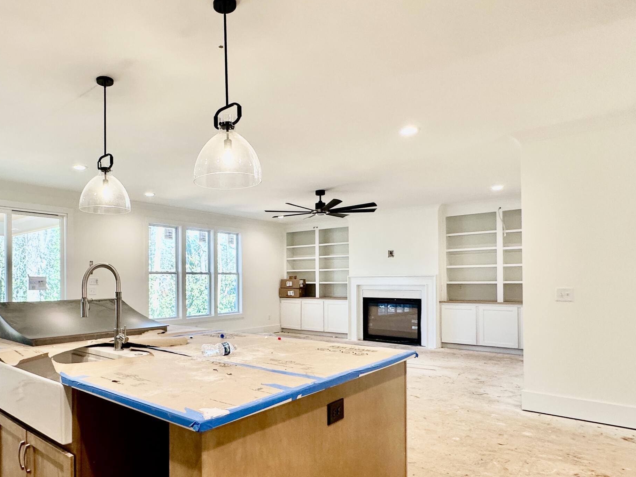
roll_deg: +0.4
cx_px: 223
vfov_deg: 58.7
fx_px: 423
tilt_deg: +1.6
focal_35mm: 23
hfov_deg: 72.2
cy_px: 267
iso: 125
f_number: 2.2
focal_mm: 2.22
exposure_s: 1/120
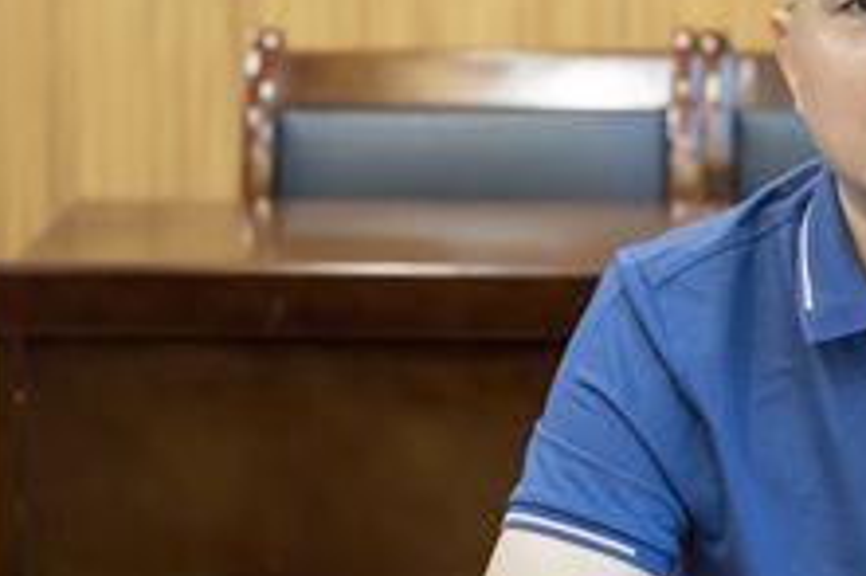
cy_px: 321
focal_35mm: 190
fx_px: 4567
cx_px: 964
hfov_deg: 10.7
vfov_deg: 7.2
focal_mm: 70
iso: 1250
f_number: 3.5
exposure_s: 1/125
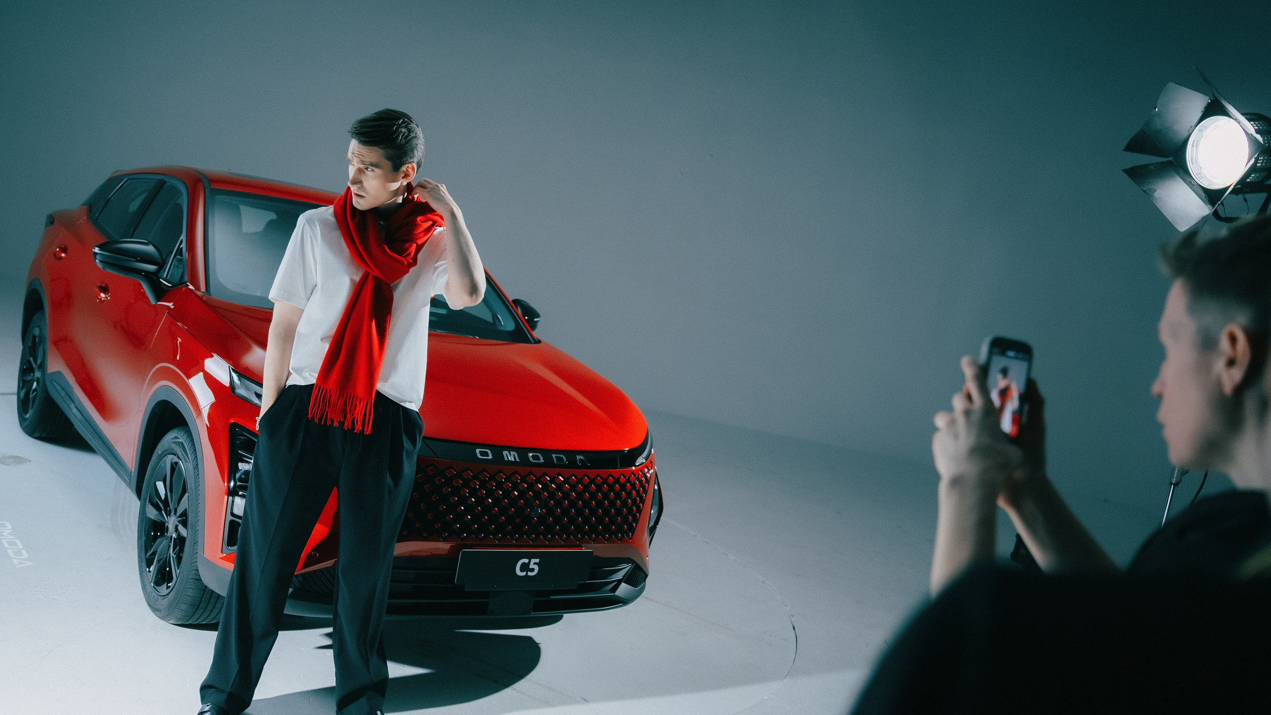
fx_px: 1112
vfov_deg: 35.6
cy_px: 398
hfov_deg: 59.4
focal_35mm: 33
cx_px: 601
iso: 500
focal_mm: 28
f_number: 2.8
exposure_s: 1/100
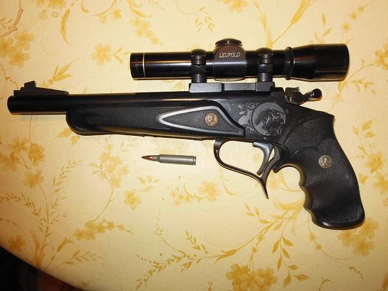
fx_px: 325
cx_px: 194
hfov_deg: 61.7
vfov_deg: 48.2
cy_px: 146
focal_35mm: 29
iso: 125
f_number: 3.3
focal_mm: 5.2
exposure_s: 1/25
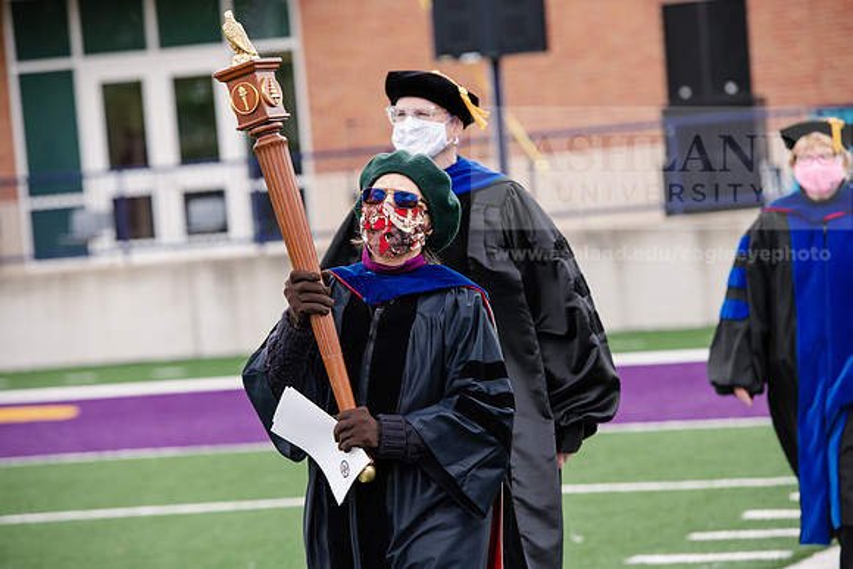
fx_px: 4029
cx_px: 426
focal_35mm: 170
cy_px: 284
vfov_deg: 8.1
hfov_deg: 12.1
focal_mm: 170
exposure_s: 1/500
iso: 500
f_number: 5.6
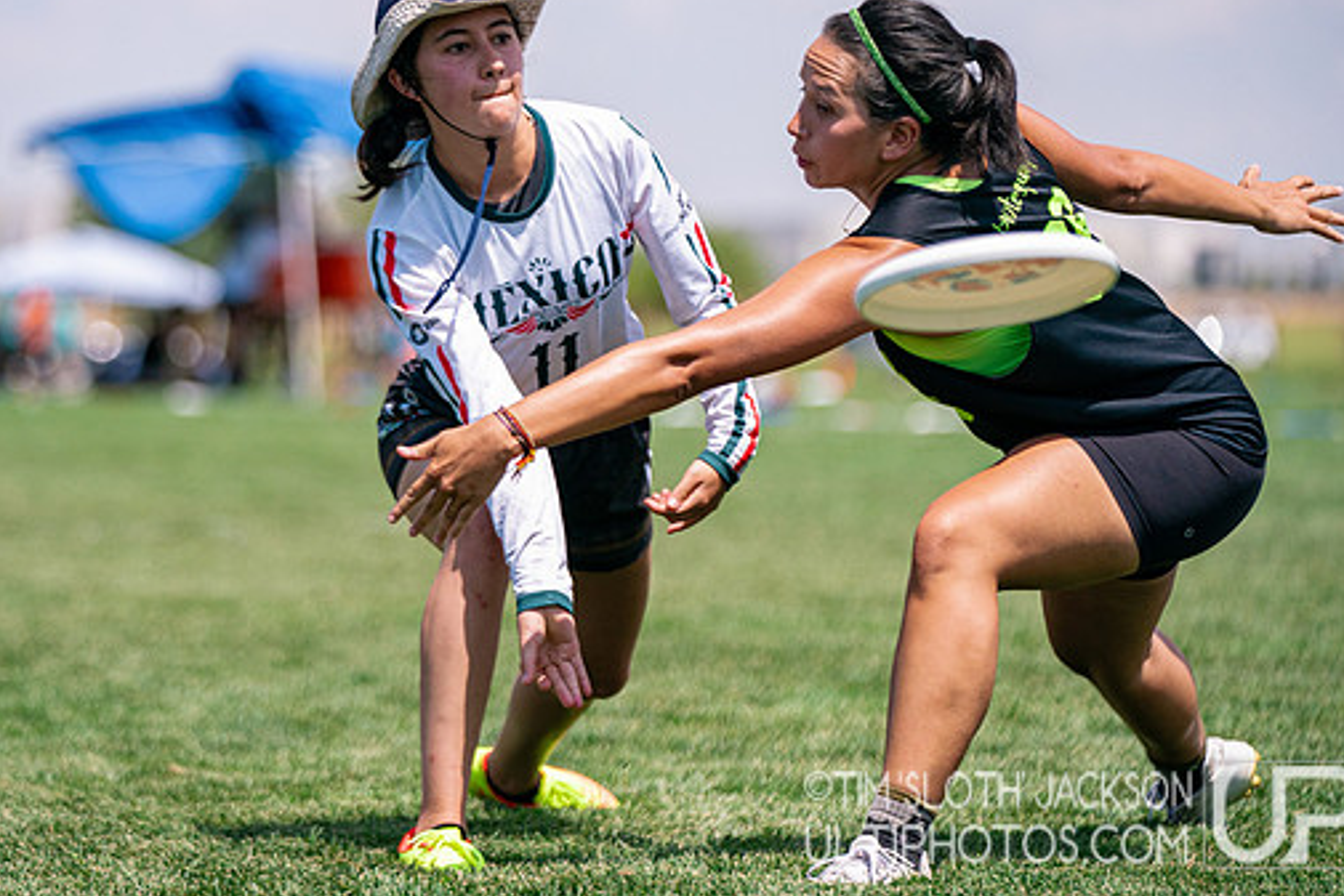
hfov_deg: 10.1
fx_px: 7618
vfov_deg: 6.7
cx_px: 500
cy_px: 355
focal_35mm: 204
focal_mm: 151
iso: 500
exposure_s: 1/10000
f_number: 2.8
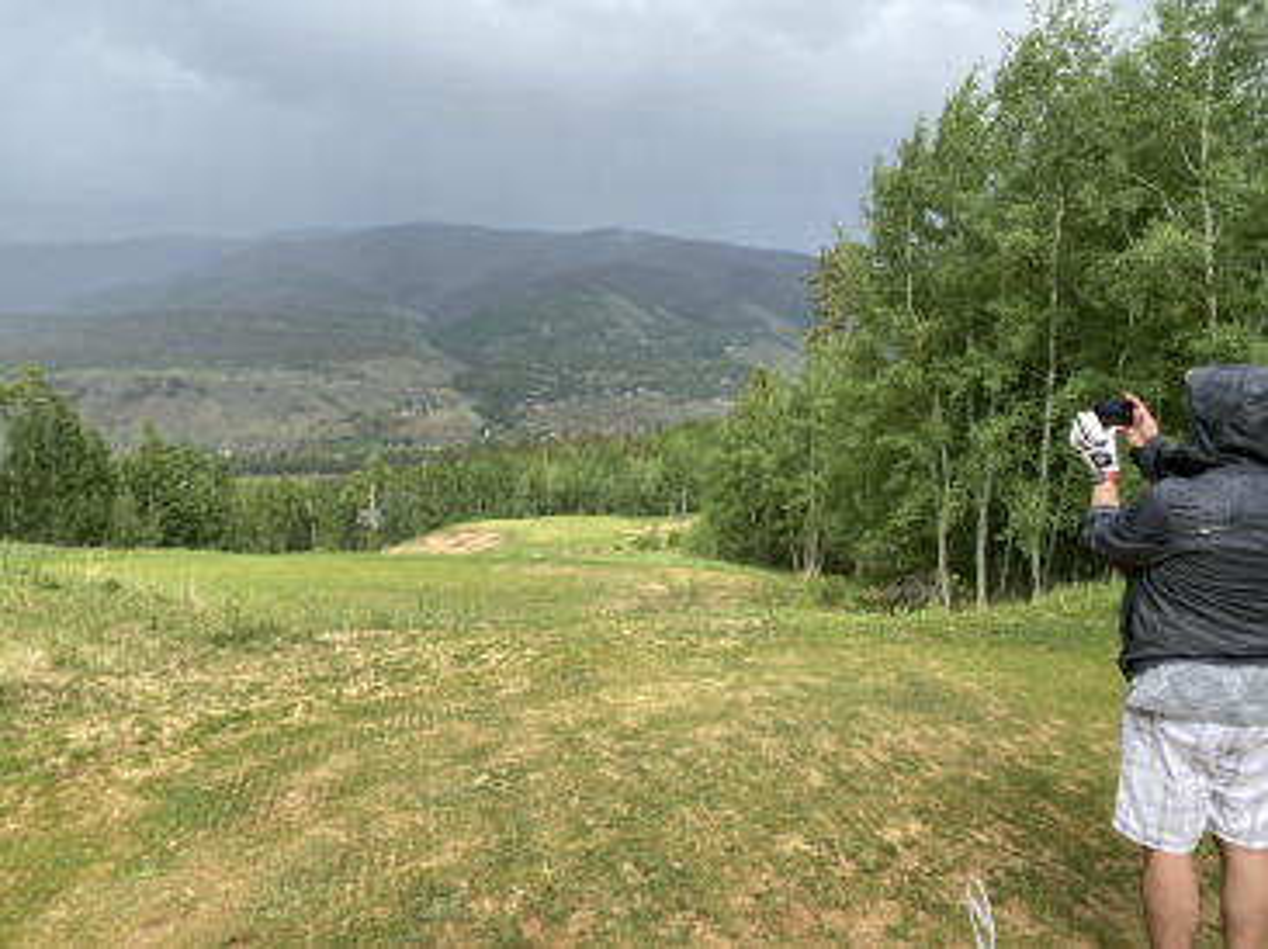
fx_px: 952
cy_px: 474
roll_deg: -0.1
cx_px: 634
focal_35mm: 26
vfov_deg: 53.0
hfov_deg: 67.3
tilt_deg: -4.1
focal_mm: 4.25
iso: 32
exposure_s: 1/724
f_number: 1.8
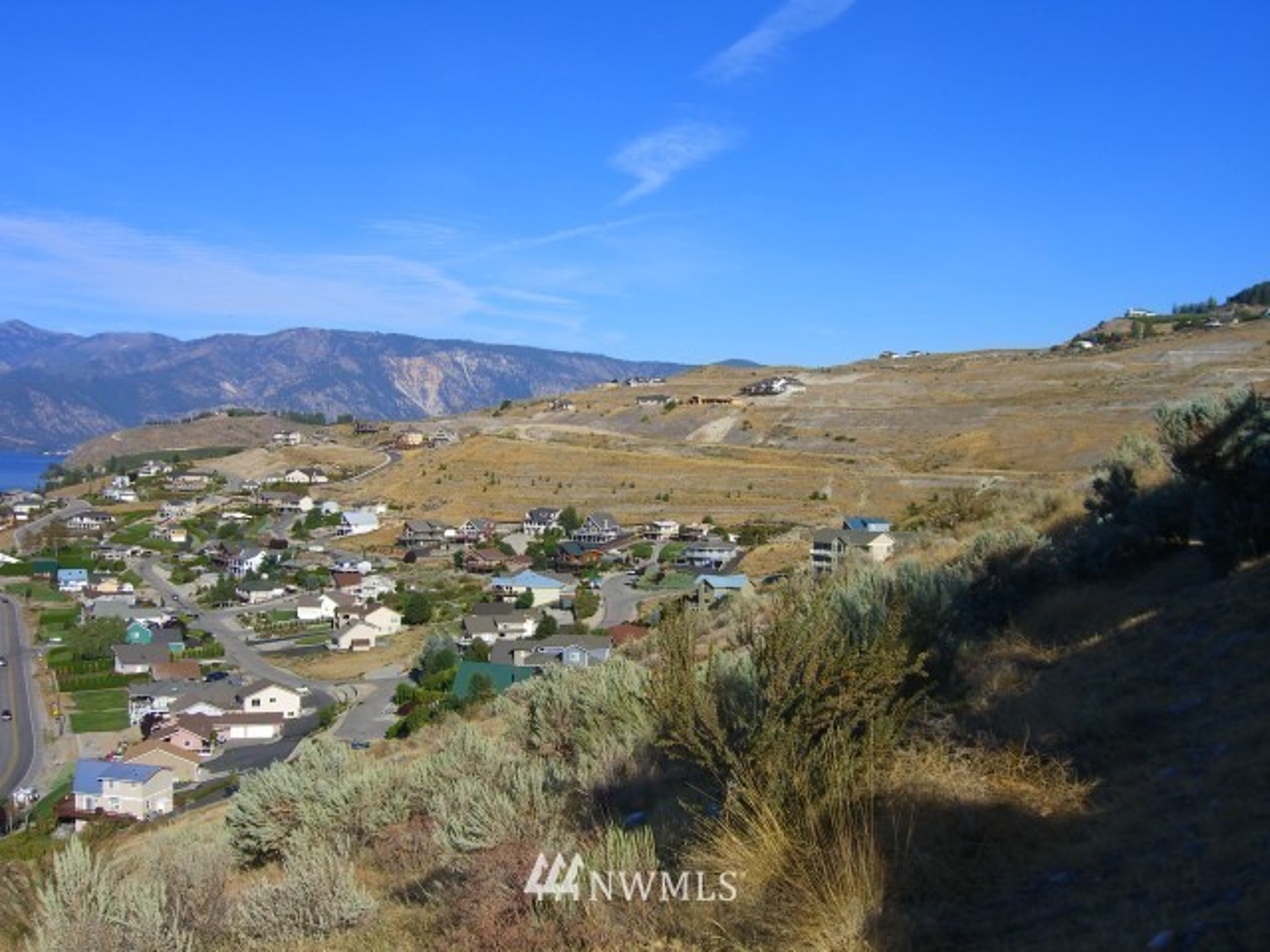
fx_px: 1394
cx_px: 635
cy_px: 476
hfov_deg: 49.0
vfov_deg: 37.7
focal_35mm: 38
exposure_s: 1/250
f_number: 8
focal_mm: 7.9
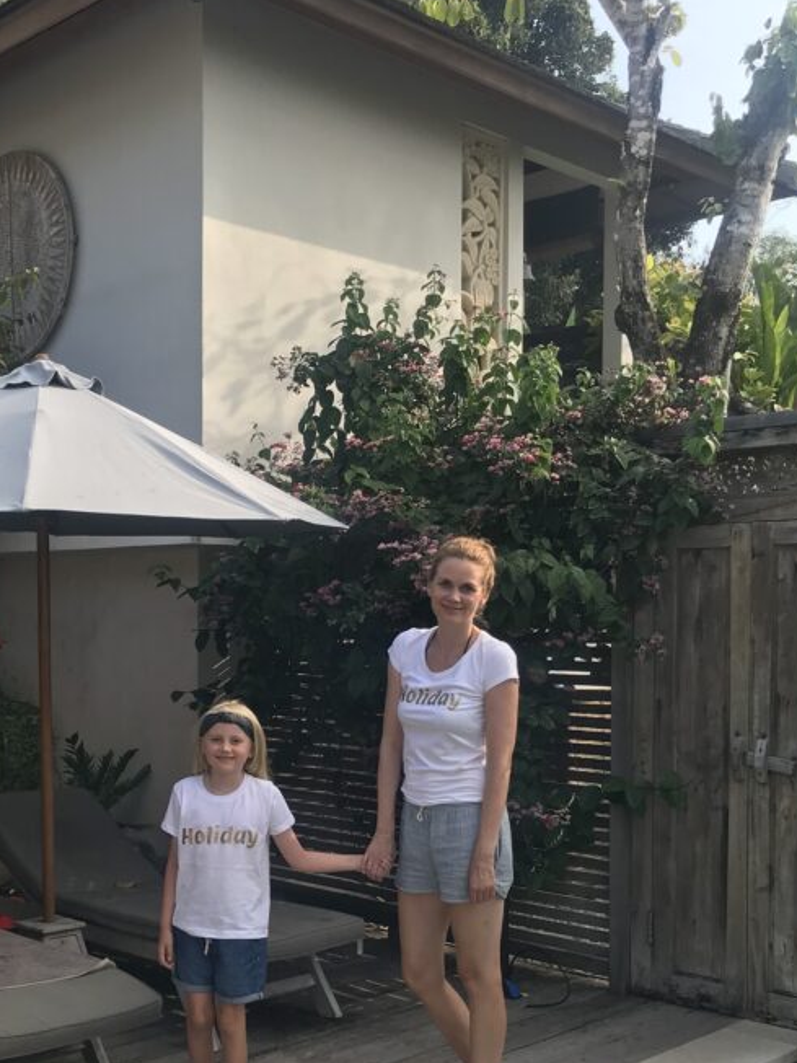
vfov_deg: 42.6
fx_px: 1351
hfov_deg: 32.5
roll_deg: -0.5
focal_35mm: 44
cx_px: 246
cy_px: 665
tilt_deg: -1.6
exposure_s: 1/674
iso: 20
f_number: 1.8
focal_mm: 3.99
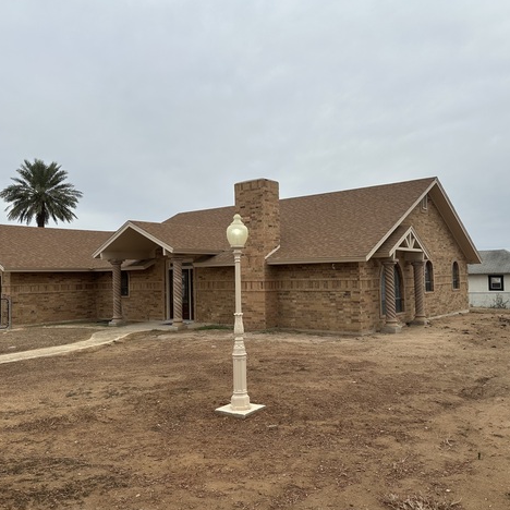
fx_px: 483
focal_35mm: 29
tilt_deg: +2.2
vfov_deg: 55.6
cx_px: 271
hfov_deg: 55.6
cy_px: 257
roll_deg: +0.7
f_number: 1.78
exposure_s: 1/4762
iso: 80
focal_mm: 6.86
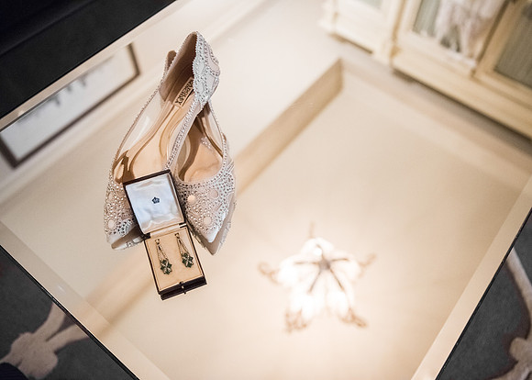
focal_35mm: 32
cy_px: 190
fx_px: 490
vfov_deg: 42.3
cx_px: 285
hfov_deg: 56.9
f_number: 2.8
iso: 2000
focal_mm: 31
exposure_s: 1/125
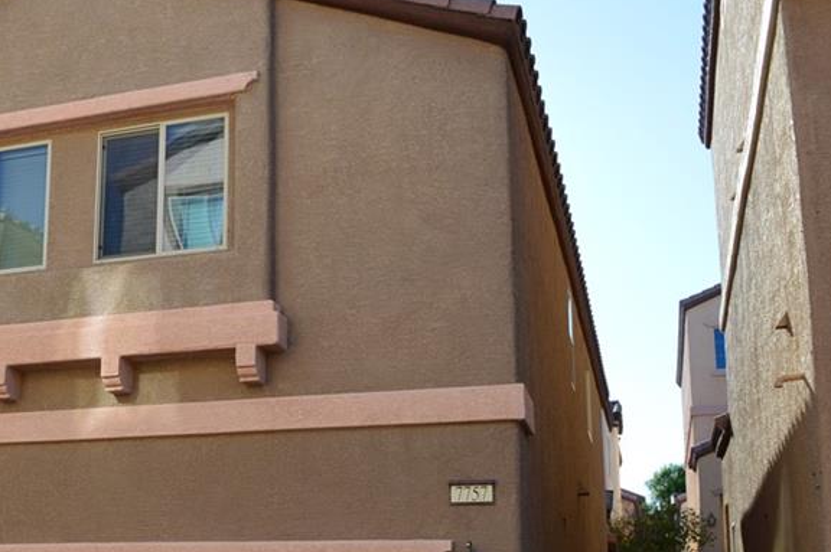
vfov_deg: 27.5
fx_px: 1107
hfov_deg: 39.4
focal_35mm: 48
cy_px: 434
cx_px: 160
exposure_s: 1/320
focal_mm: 18
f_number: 10
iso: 400
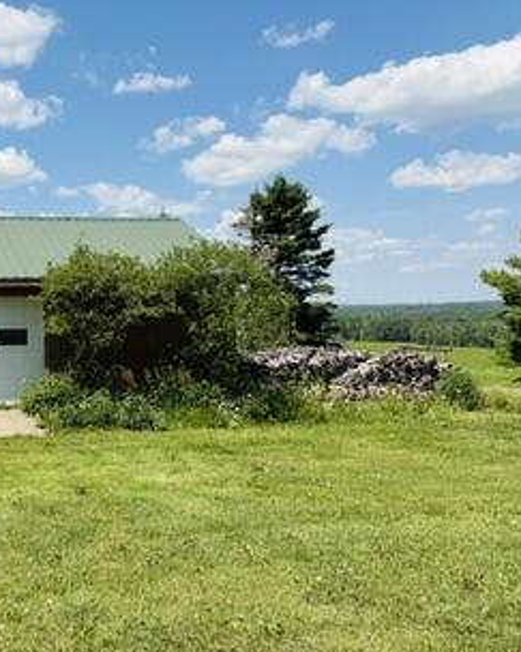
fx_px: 714
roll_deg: +0.3
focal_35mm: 37
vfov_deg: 49.1
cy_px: 350
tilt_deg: -1.7
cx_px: 43
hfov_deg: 37.3
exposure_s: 1/4975
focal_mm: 6.76
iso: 80
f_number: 1.78
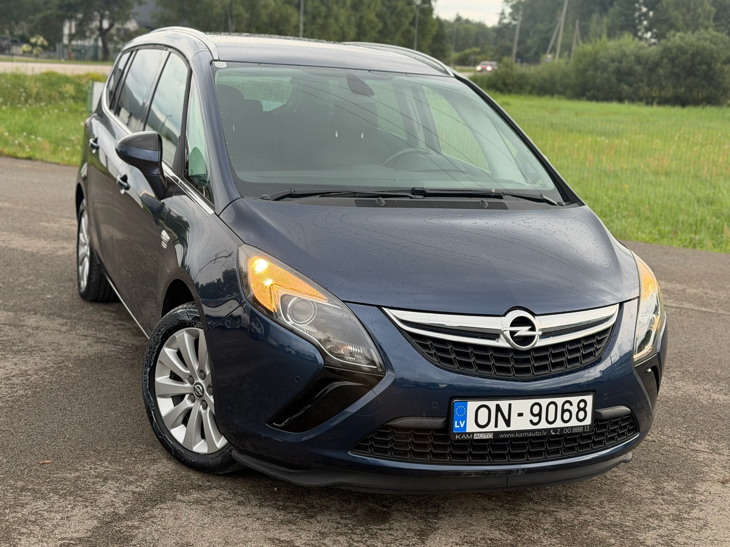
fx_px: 1012
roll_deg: +0.4
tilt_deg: -11.4
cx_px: 365
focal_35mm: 48
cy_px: 274
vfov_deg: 30.3
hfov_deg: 39.7
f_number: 1.78
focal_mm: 6.76
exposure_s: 1/203
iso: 64
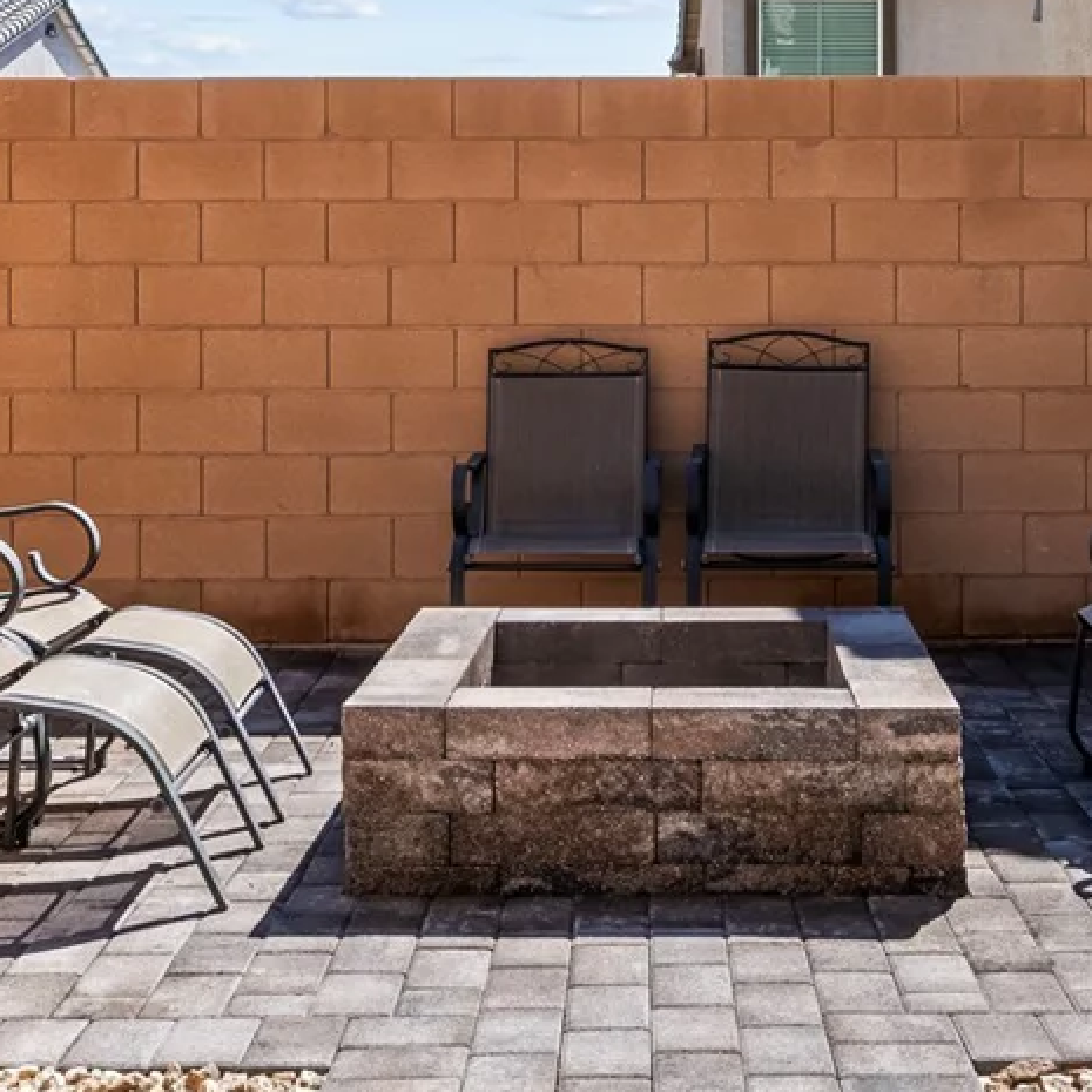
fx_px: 2070
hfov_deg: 29.5
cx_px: 665
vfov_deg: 29.2
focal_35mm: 58
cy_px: 303
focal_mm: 21
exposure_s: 1/8000
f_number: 8
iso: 400
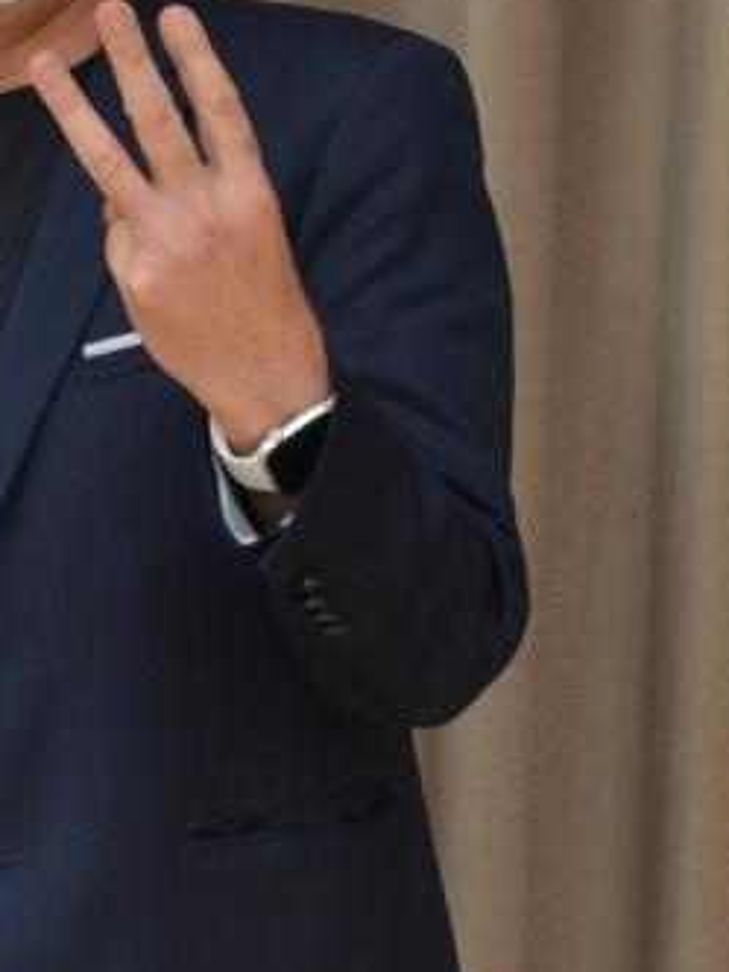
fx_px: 4366
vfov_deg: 12.7
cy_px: 417
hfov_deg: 9.2
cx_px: -539
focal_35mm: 155
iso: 400
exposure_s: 1/30
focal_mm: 35
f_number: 4.5
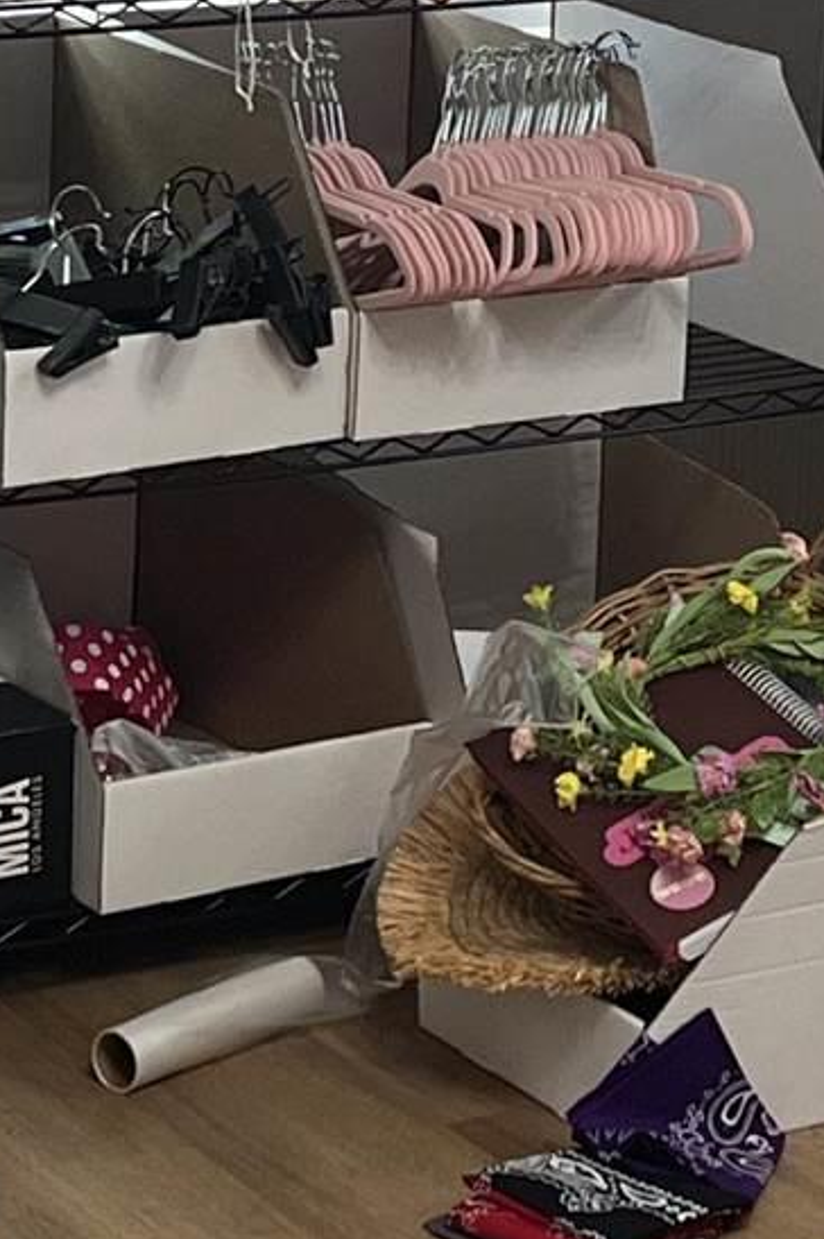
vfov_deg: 13.4
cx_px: 523
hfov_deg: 9.0
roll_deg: -2.8
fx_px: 5225
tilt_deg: -11.0
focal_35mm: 152
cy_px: 138
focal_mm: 5.7
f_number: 1.5
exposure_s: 1/60
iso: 100
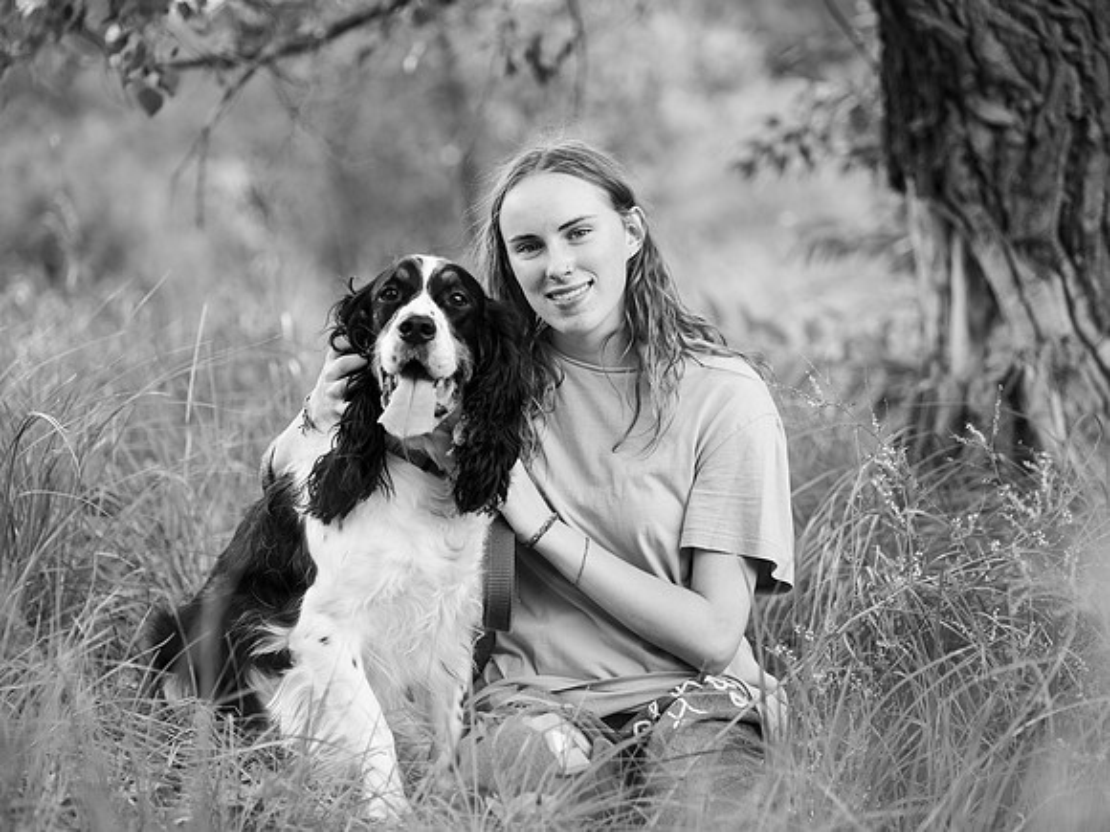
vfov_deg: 16.1
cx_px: 555
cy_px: 416
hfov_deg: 21.3
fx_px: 2950
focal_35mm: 92
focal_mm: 85
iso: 400
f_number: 2.5
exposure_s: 1/320
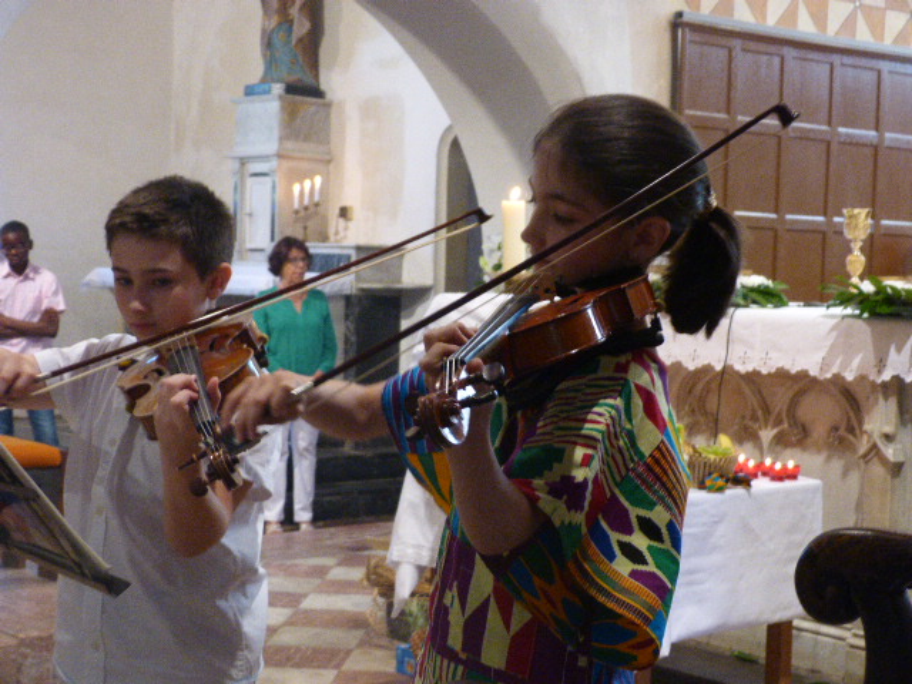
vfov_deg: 23.3
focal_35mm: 63
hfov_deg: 30.7
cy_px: 342
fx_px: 1660
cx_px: 456
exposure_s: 1/30
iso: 800
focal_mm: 11.3
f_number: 3.3
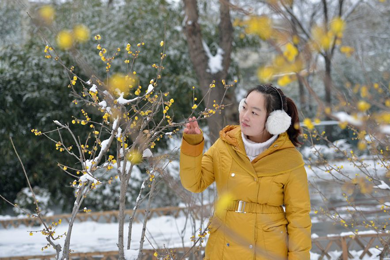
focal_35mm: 70
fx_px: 758
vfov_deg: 19.5
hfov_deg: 28.8
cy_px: 130
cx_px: 195
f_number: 3.2
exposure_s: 1/320
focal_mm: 70
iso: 100
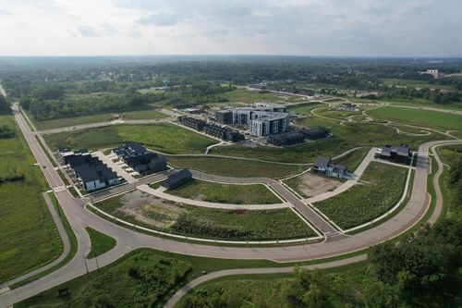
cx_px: 231
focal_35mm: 22
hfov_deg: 78.6
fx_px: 282
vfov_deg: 57.2
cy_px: 154
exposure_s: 1/500
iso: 110
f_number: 2.8
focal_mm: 8.38
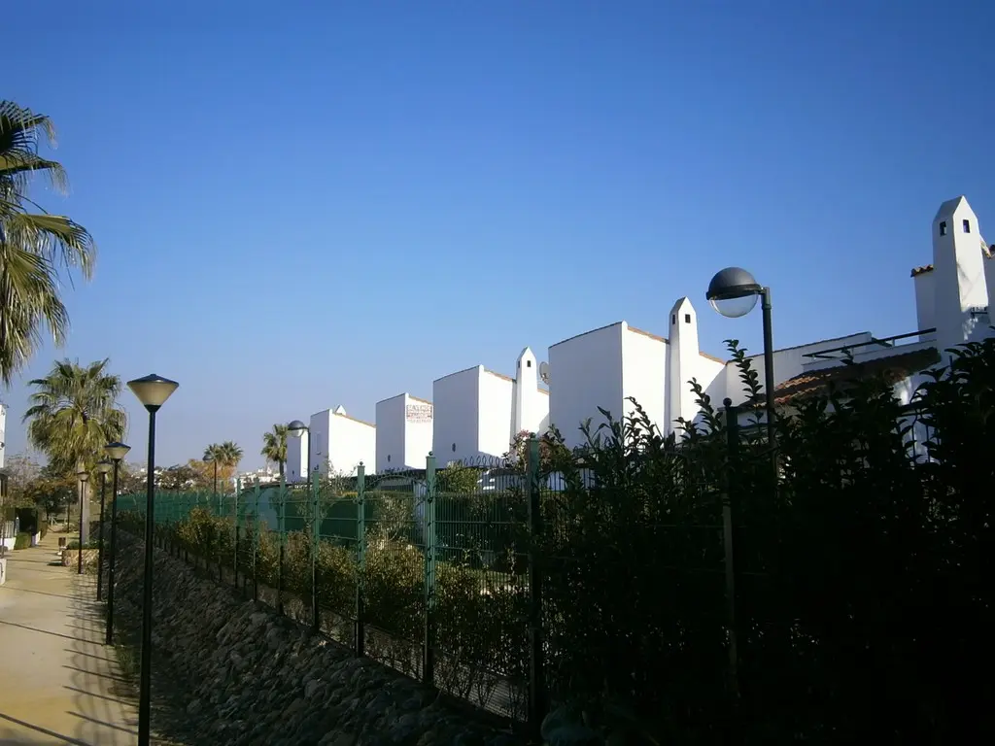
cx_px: 498
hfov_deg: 51.4
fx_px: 1035
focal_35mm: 36
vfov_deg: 39.7
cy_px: 373
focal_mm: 6.4
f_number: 8.7
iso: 80
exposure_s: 1/200
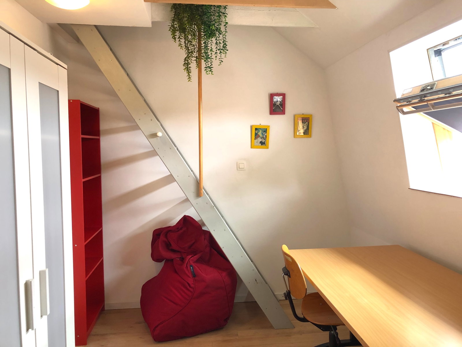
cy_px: 174
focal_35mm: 28
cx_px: 231
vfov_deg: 49.7
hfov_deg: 63.4
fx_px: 374
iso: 40
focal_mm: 3.99
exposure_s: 1/33
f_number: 1.8
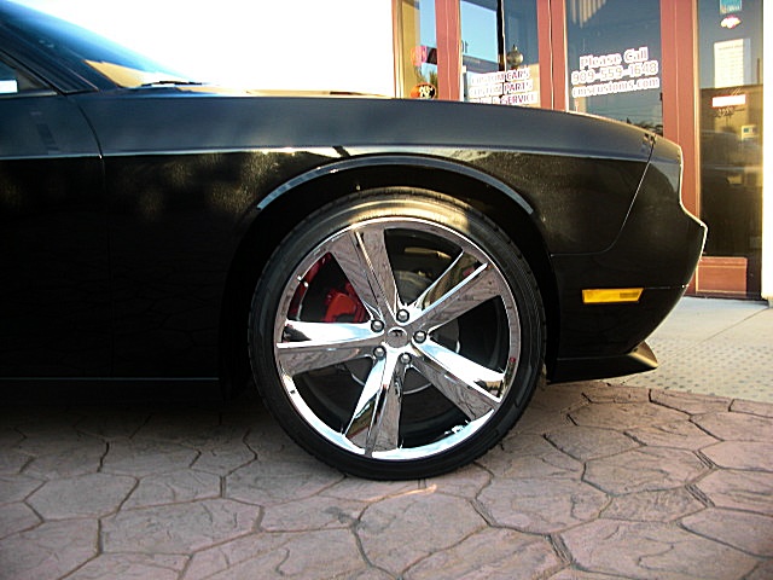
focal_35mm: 36
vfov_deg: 39.7
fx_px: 804
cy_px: 290
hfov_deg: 51.4
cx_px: 386
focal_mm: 6.3
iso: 50
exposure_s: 1/100
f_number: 2.8
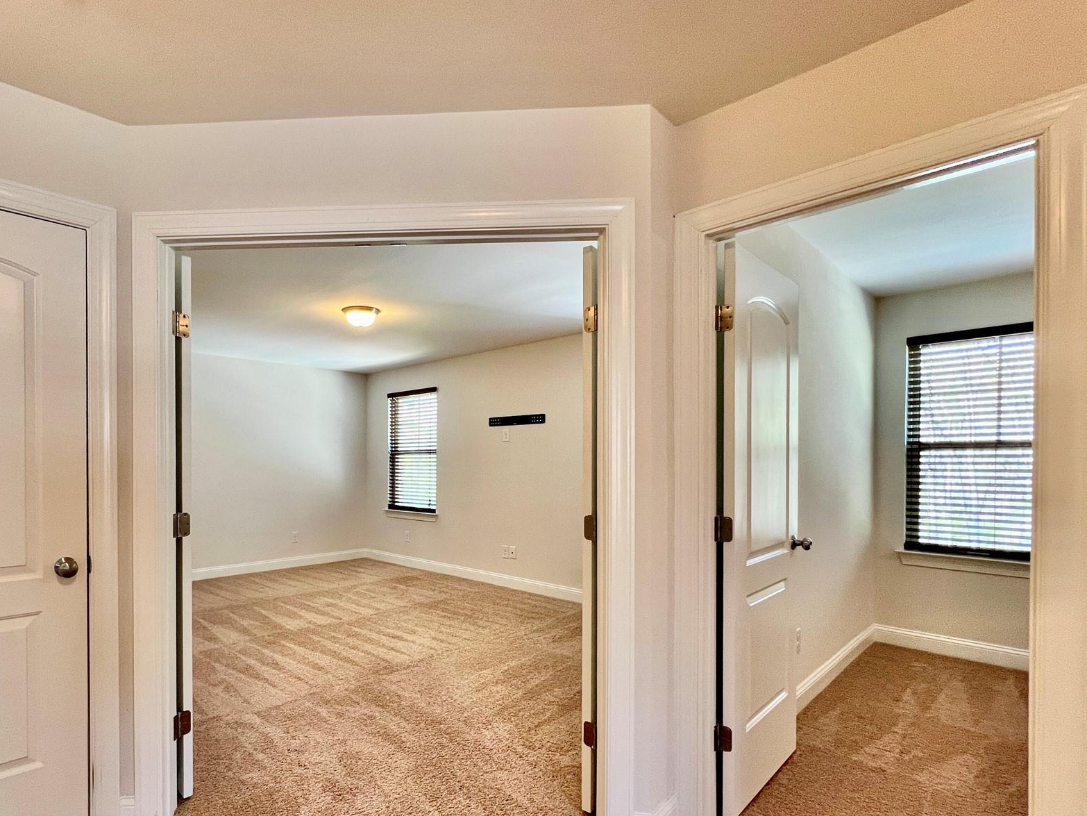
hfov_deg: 89.2
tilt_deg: -1.4
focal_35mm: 17
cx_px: 409
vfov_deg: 74.2
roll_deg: -0.2
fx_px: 534
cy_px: 472
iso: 160
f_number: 1.8
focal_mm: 1.57
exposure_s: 1/60
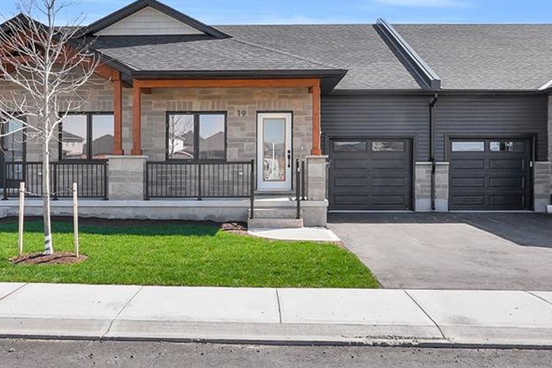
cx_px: 253
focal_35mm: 35
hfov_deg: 54.3
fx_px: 537
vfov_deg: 37.4
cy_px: 114
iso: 250
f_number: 9
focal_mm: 14
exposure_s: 1/500
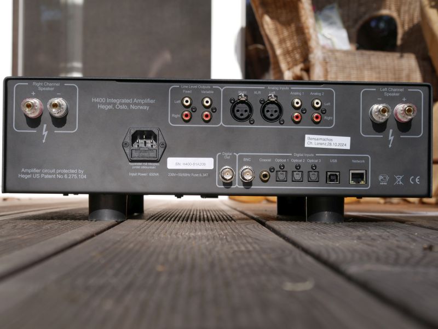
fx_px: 937
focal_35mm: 74
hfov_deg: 26.3
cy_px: 164
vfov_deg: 19.9
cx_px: 219
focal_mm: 37
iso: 200
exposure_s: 1/320
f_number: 7.1
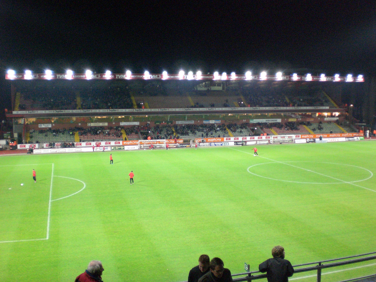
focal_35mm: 38
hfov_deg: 49.0
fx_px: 413
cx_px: 188
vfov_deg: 37.7
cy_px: 141
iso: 400
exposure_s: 1/60
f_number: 3.1
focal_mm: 6.3
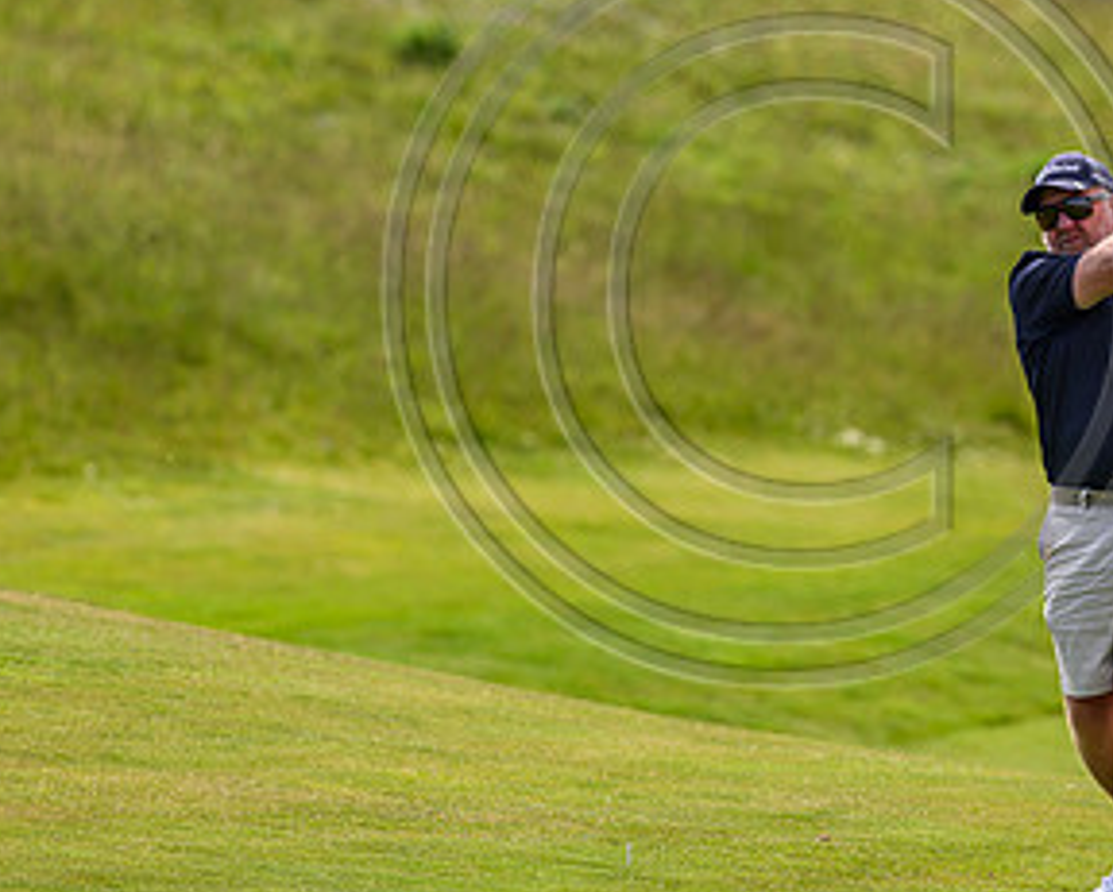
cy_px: 288
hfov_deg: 2.6
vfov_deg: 2.1
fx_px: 24895
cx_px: 781
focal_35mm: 755
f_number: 4
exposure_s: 1/3200
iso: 500
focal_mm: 400
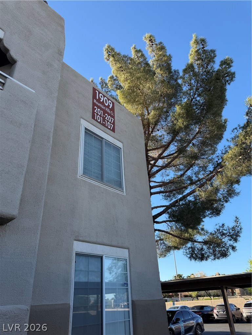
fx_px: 233
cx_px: 126
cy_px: 168
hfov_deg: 56.8
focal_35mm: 24
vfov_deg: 71.6
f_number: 1.78
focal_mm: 6.76
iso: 100
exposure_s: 1/1493
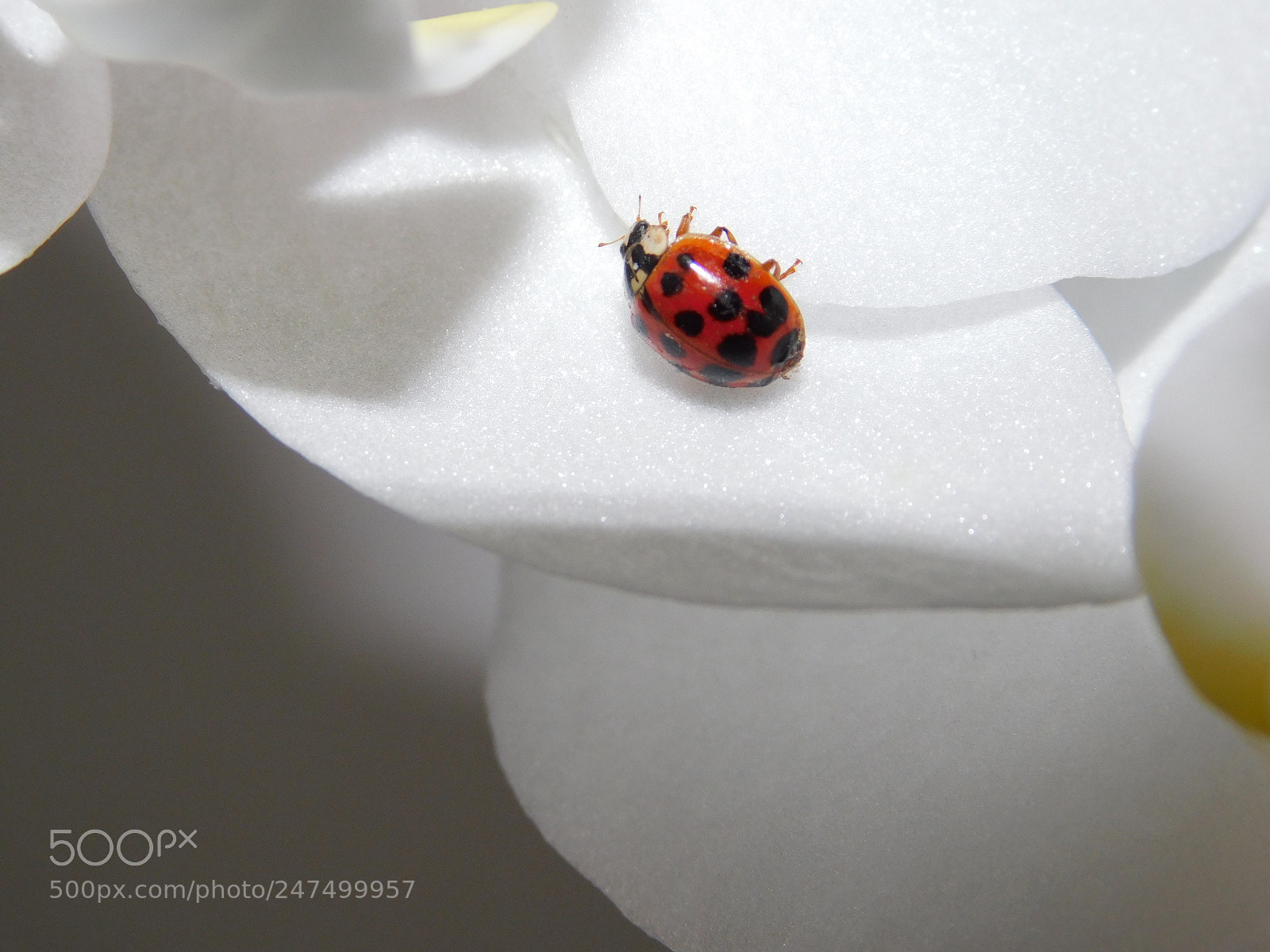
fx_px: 4916
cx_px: 635
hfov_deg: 14.7
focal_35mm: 134
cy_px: 476
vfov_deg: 11.1
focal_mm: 23.7
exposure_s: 1/60
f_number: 5
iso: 200
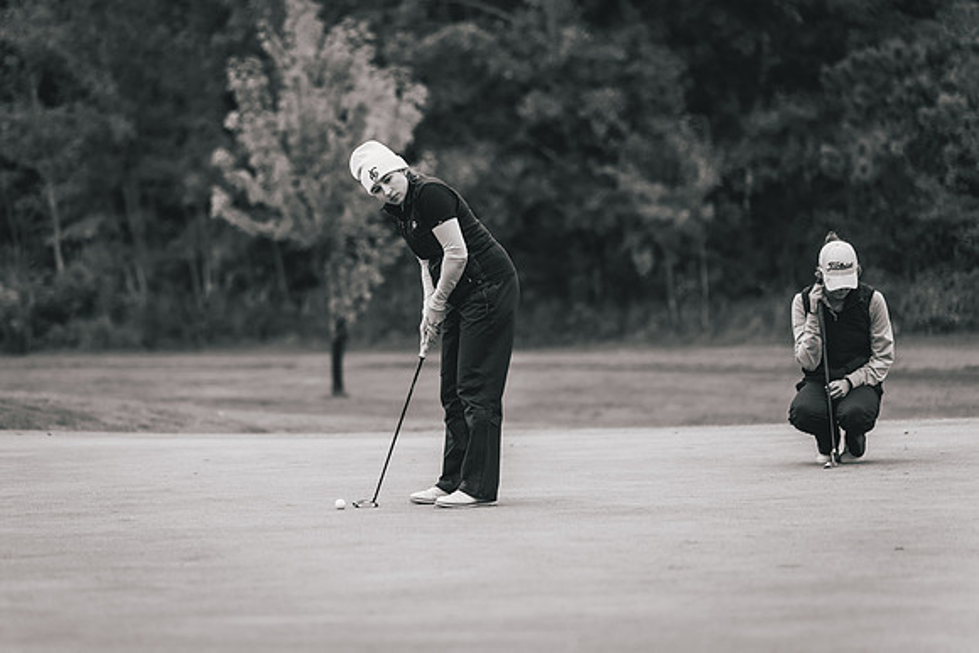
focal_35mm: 182
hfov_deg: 11.3
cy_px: 323
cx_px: 418
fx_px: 4945
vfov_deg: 7.6
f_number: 2.8
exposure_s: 1/1600
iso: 800
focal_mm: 150
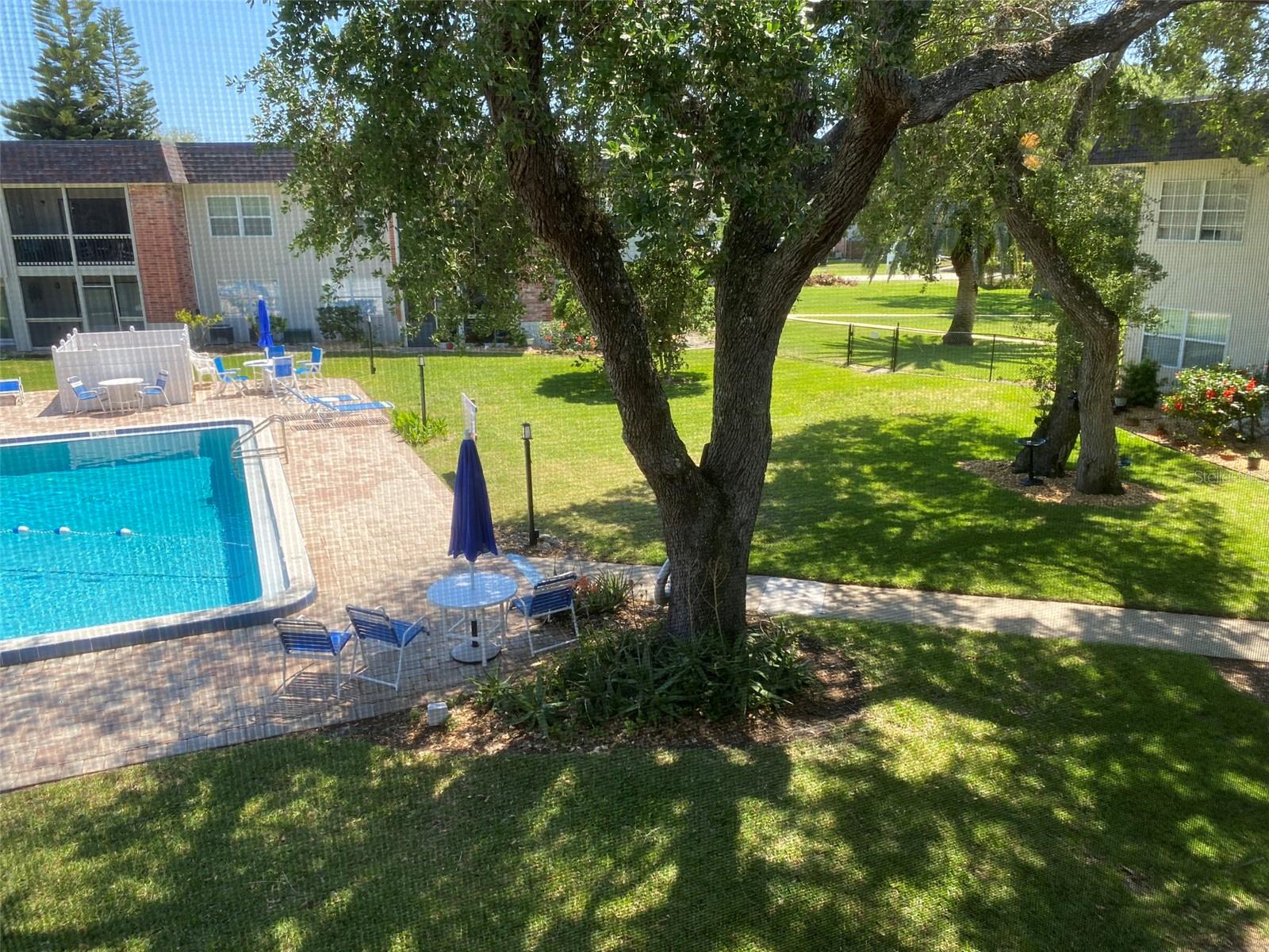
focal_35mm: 26
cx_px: 634
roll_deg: +1.1
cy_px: 476
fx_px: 953
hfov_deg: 67.3
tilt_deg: -15.1
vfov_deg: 53.1
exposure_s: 1/539
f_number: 1.8
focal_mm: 4.25
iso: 32
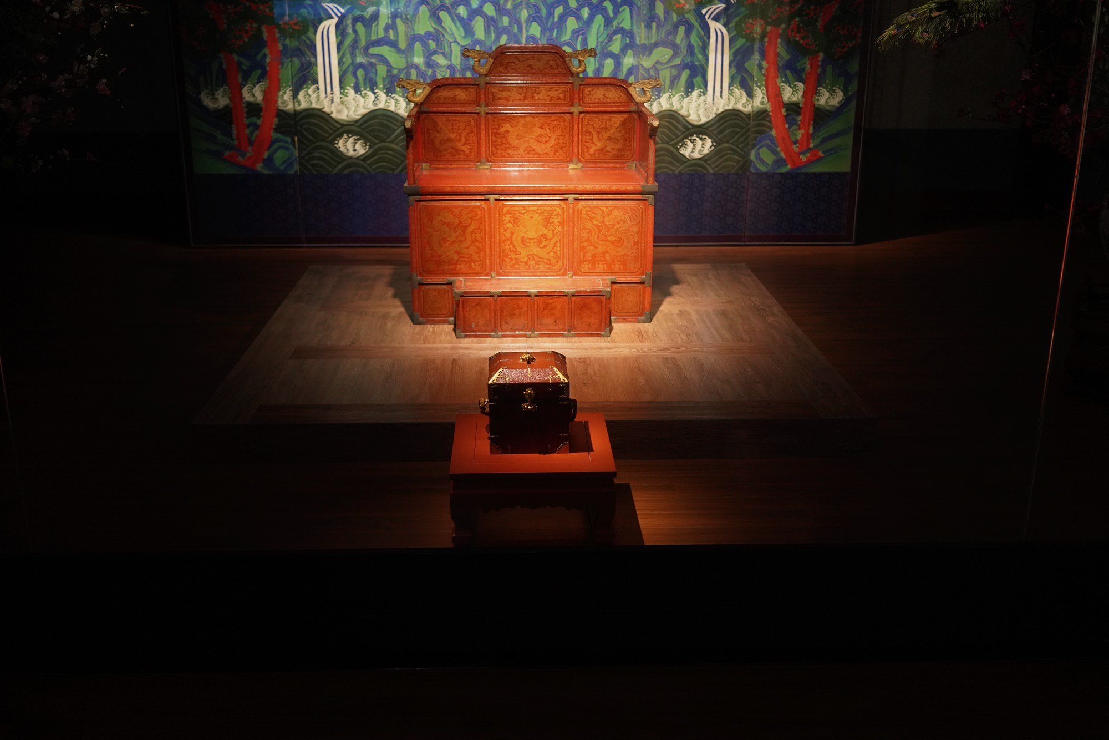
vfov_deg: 37.9
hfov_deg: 54.4
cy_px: 370
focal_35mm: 35
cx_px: 554
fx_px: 1078
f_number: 3.2
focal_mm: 35
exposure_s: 1/100
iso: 3200
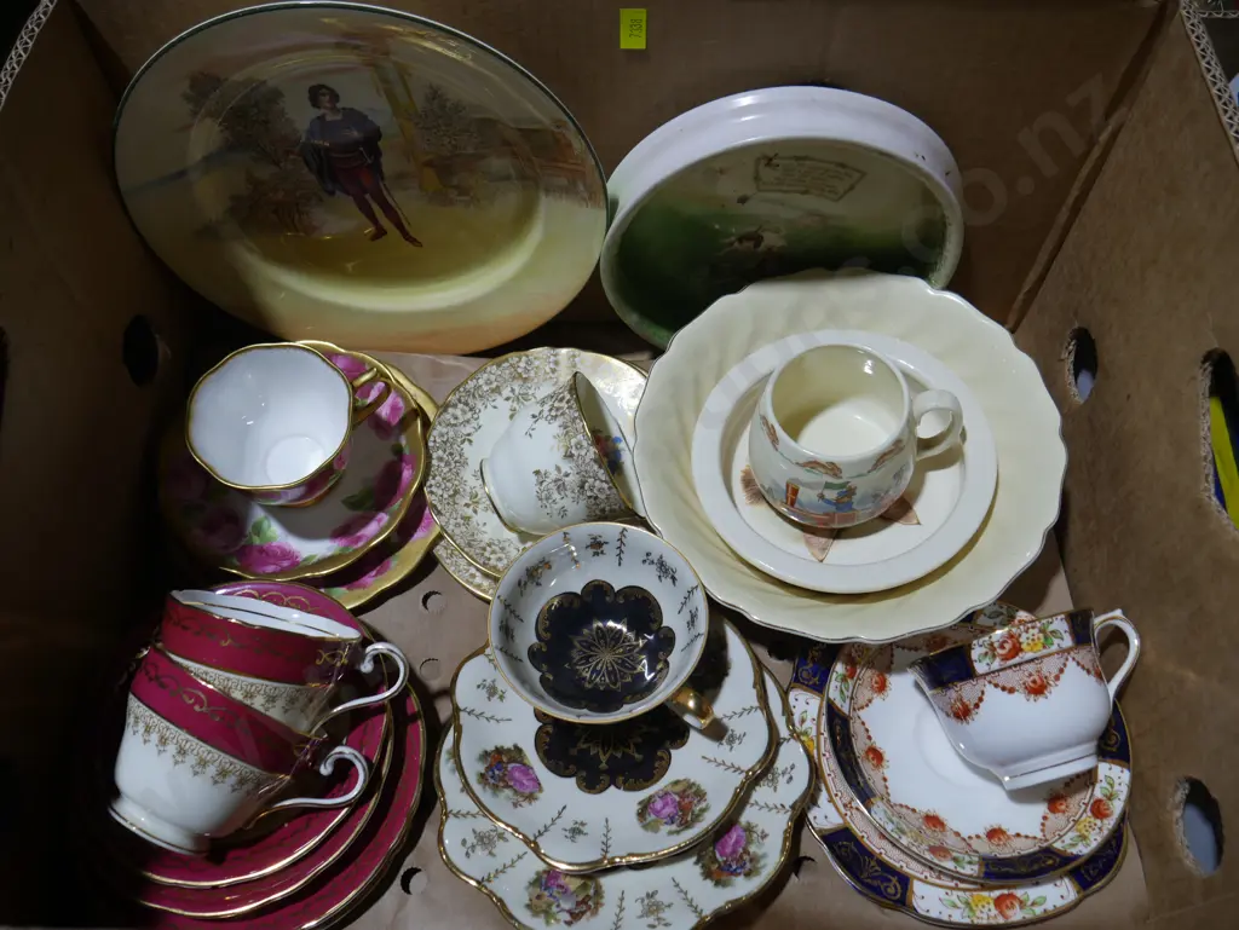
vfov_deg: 49.8
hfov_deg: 63.4
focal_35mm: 28
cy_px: 465
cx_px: 620
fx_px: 1003
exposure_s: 1/125
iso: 200
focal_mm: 14
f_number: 4
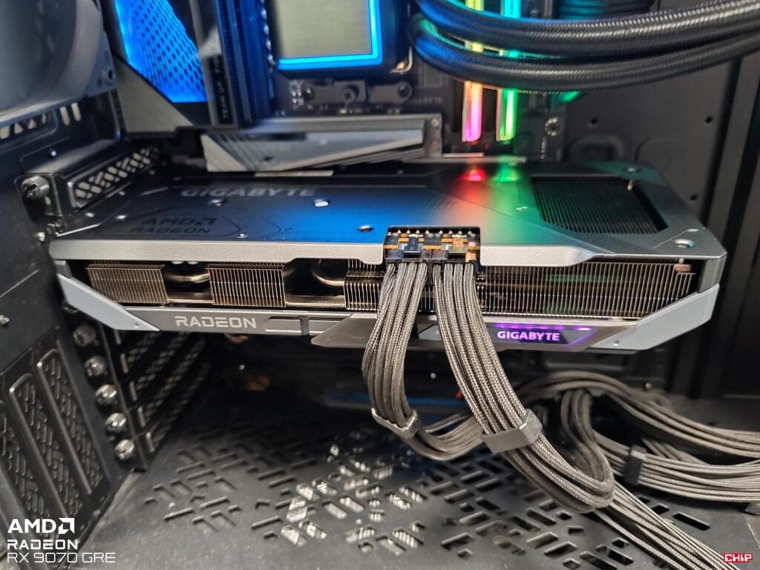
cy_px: 285
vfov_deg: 54.9
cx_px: 380
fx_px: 549
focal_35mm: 25
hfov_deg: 69.4
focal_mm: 6.78
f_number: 1.85
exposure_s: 1/12
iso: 627
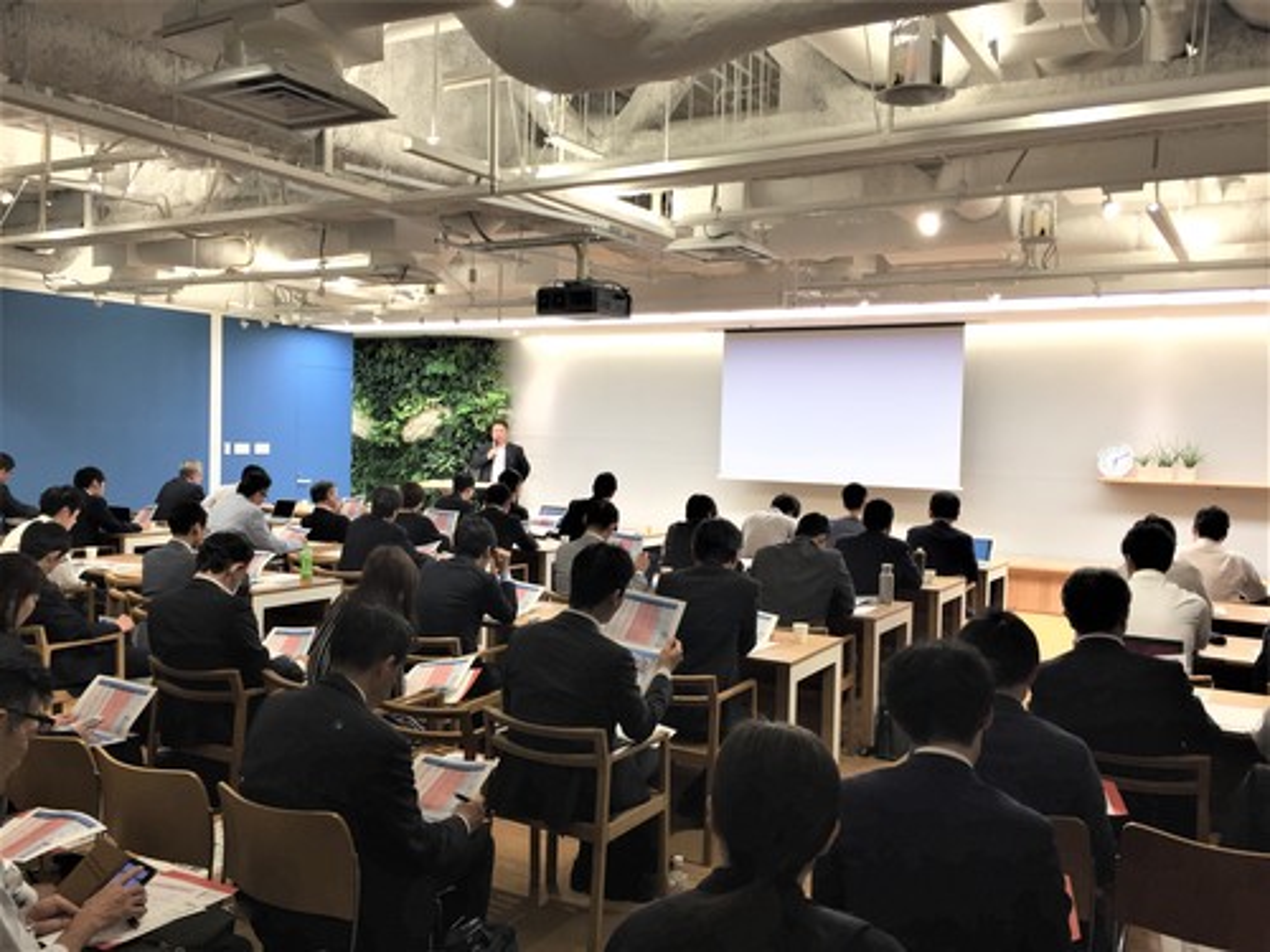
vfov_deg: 48.2
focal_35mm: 29
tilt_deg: -3.6
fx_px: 1064
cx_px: 635
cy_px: 476
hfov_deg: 61.7
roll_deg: -1.9
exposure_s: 1/40
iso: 32
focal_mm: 4.15
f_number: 2.2
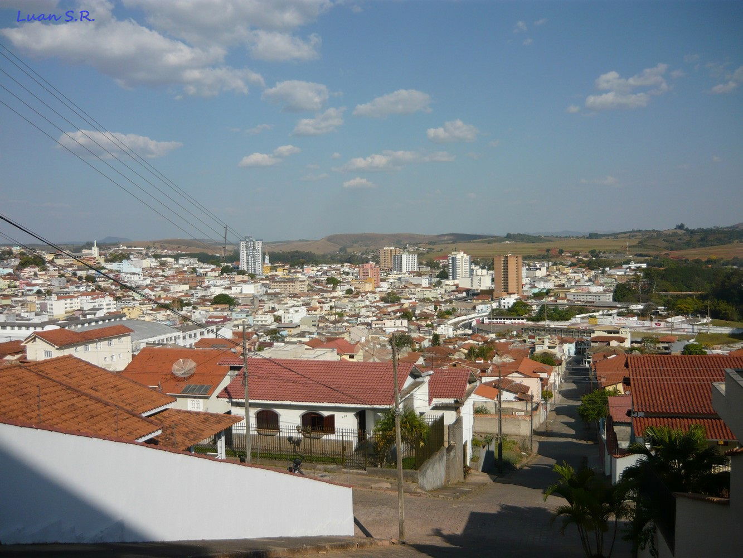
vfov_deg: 43.0
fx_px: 708
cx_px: 372
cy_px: 279
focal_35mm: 33
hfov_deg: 55.3
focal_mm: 5.5
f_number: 8
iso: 100
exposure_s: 1/320
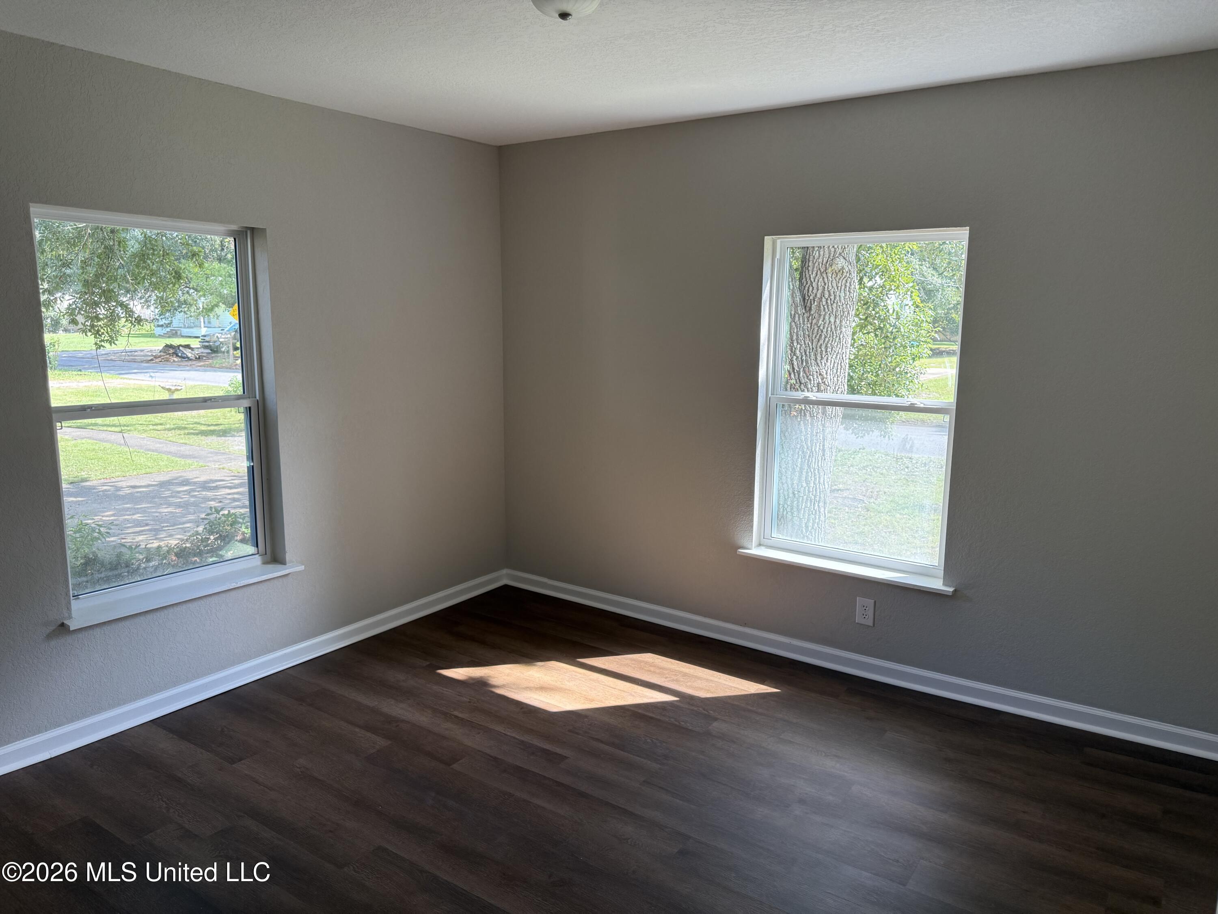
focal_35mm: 24
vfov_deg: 56.8
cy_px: 457
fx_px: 844
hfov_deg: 71.6
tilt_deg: -8.7
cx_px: 609
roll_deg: -0.4
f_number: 1.78
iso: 125
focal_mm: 6.76
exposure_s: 1/228
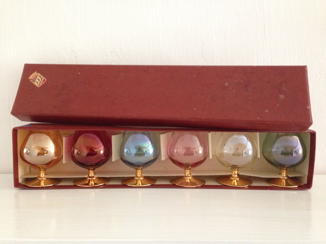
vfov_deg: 42.9
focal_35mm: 33
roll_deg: -0.7
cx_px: 163
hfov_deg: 55.4
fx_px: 311
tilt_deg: -3.5
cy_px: 122
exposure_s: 1/20
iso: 320
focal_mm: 4.12
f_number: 2.4
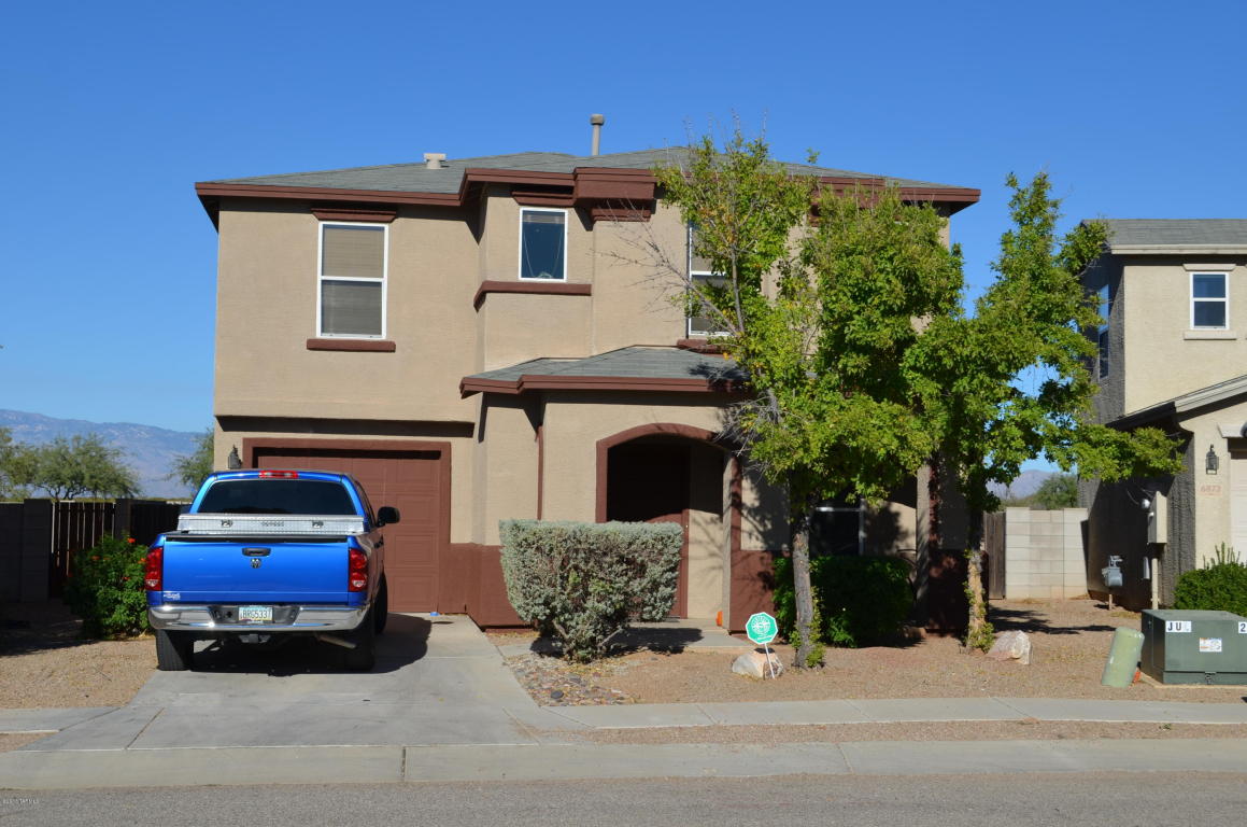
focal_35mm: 48
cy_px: 414
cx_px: 624
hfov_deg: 41.2
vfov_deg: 28.0
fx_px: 1659
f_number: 9
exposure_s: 1/320
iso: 100
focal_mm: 32
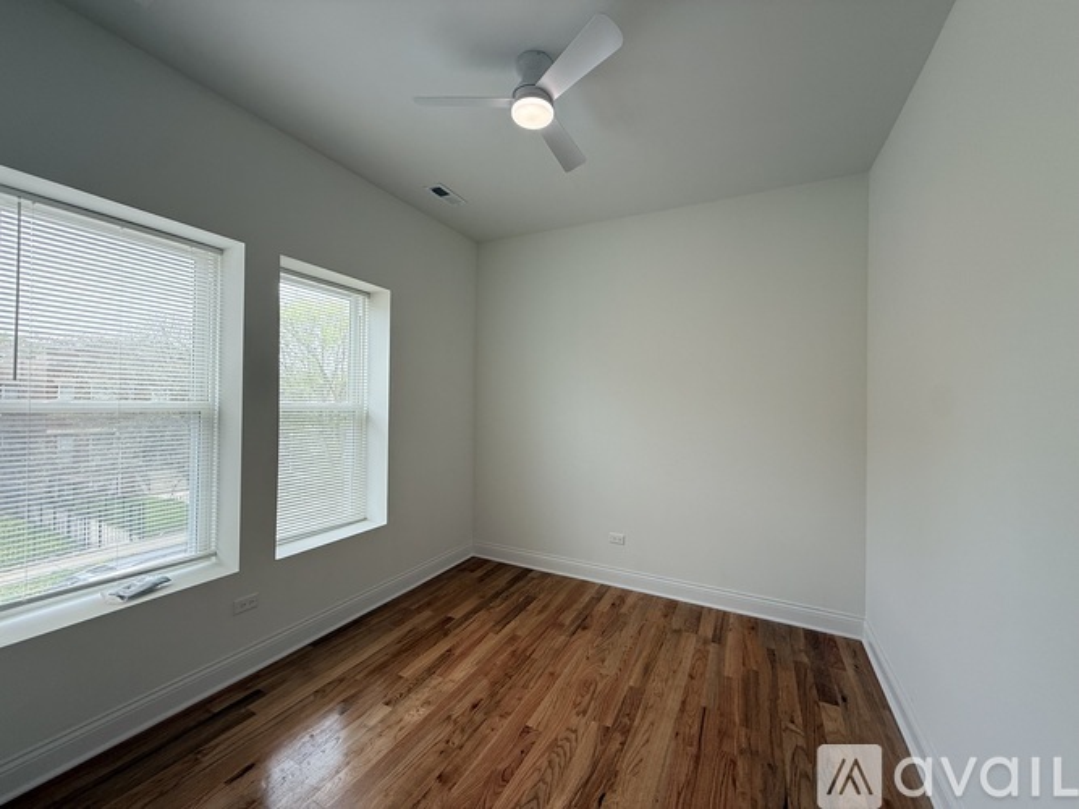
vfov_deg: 85.7
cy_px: 404
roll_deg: -0.4
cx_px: 540
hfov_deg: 102.1
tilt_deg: +0.3
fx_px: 436
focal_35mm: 14
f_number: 2.2
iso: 64
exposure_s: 1/136
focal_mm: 2.22
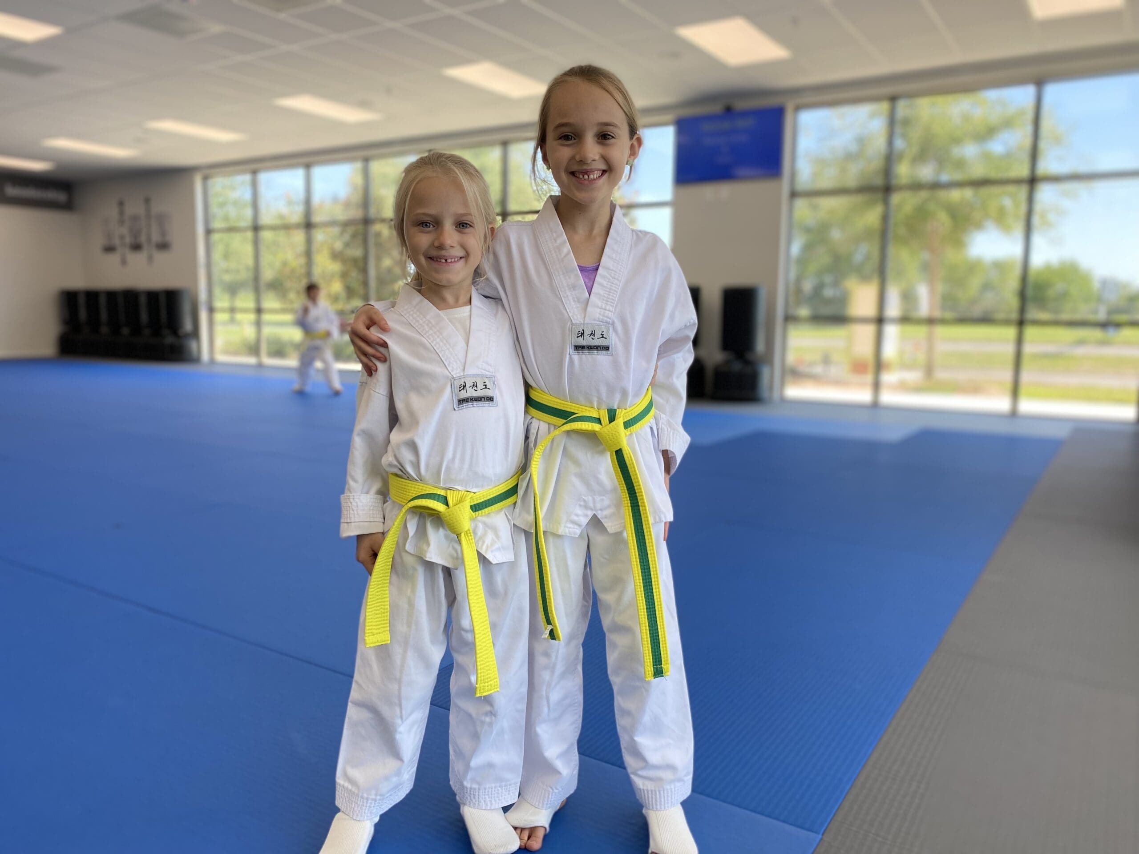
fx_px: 856
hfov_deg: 67.3
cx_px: 570
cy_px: 427
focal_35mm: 26
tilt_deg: -5.4
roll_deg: +0.4
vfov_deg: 53.1
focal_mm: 4.25
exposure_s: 1/198
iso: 32
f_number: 1.8
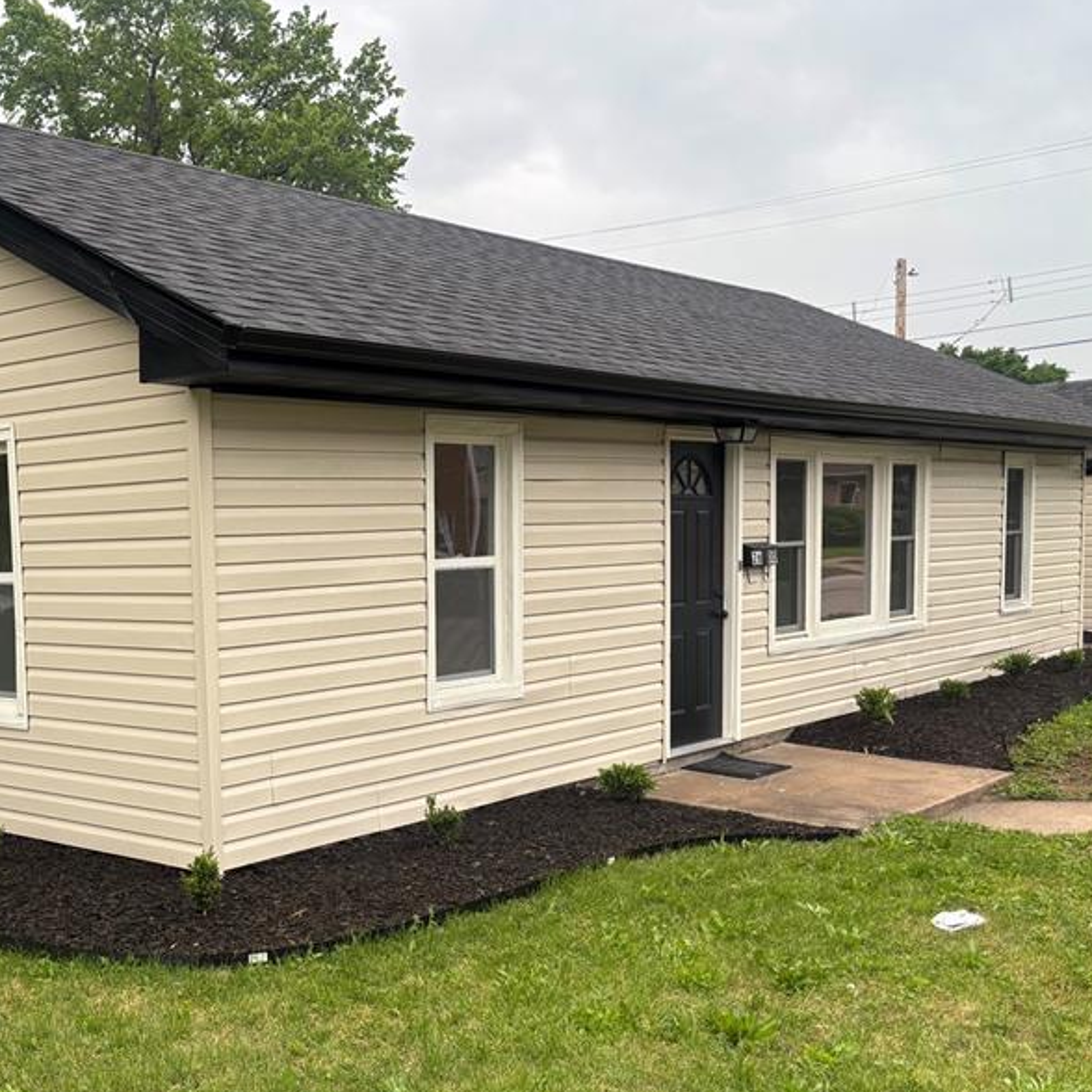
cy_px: 674
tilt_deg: -4.8
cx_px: 221
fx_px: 1428
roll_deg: +2.1
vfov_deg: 41.6
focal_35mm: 40
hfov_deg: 40.2
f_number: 1.6
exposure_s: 1/308
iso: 50
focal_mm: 5.96
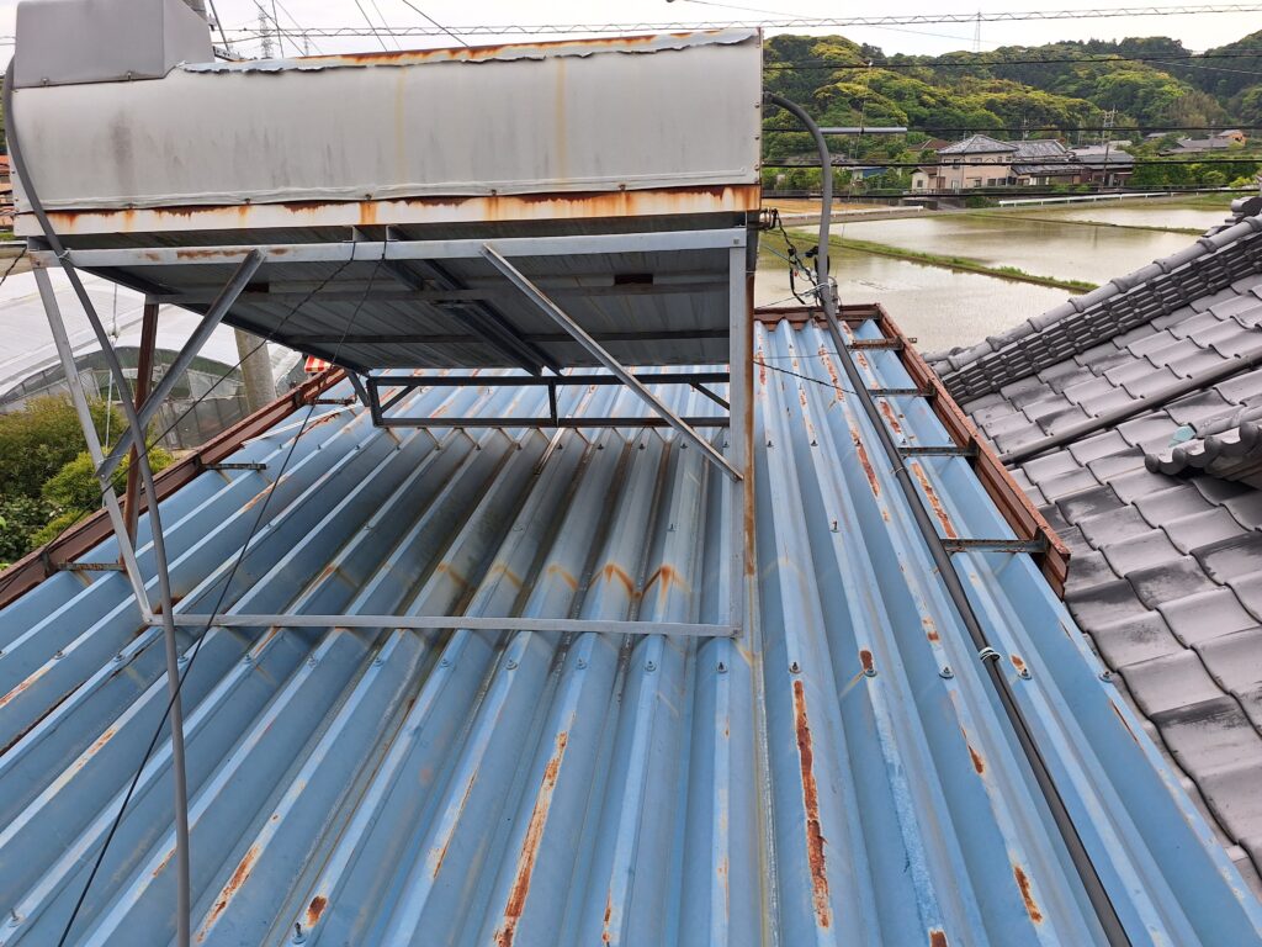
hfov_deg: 73.9
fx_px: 839
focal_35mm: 23
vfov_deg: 58.9
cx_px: 631
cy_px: 474
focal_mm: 5.54
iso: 40
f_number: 1.8
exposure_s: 1/494
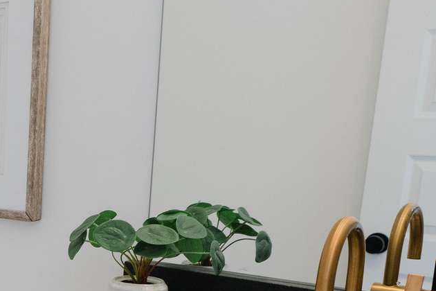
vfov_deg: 23.6
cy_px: 290
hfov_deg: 30.6
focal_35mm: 55
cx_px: -89
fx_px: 666
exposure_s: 1/400
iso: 1000
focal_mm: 16
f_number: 3.5
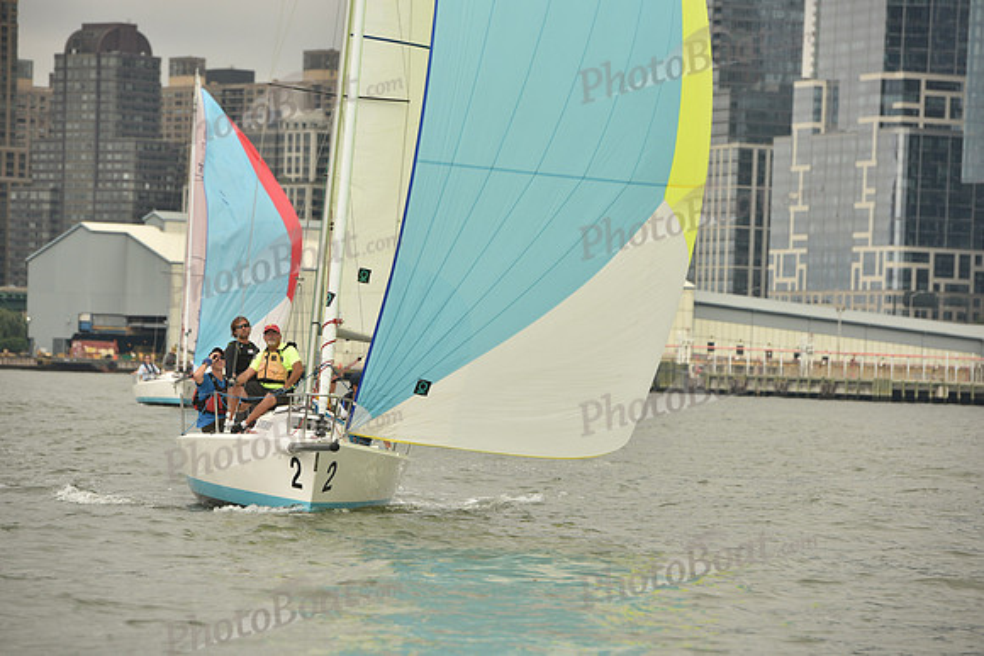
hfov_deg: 11.7
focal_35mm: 175
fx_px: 4784
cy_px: 328
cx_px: 492
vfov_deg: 7.9
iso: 320
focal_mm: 175
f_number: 6.3
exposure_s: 1/1250
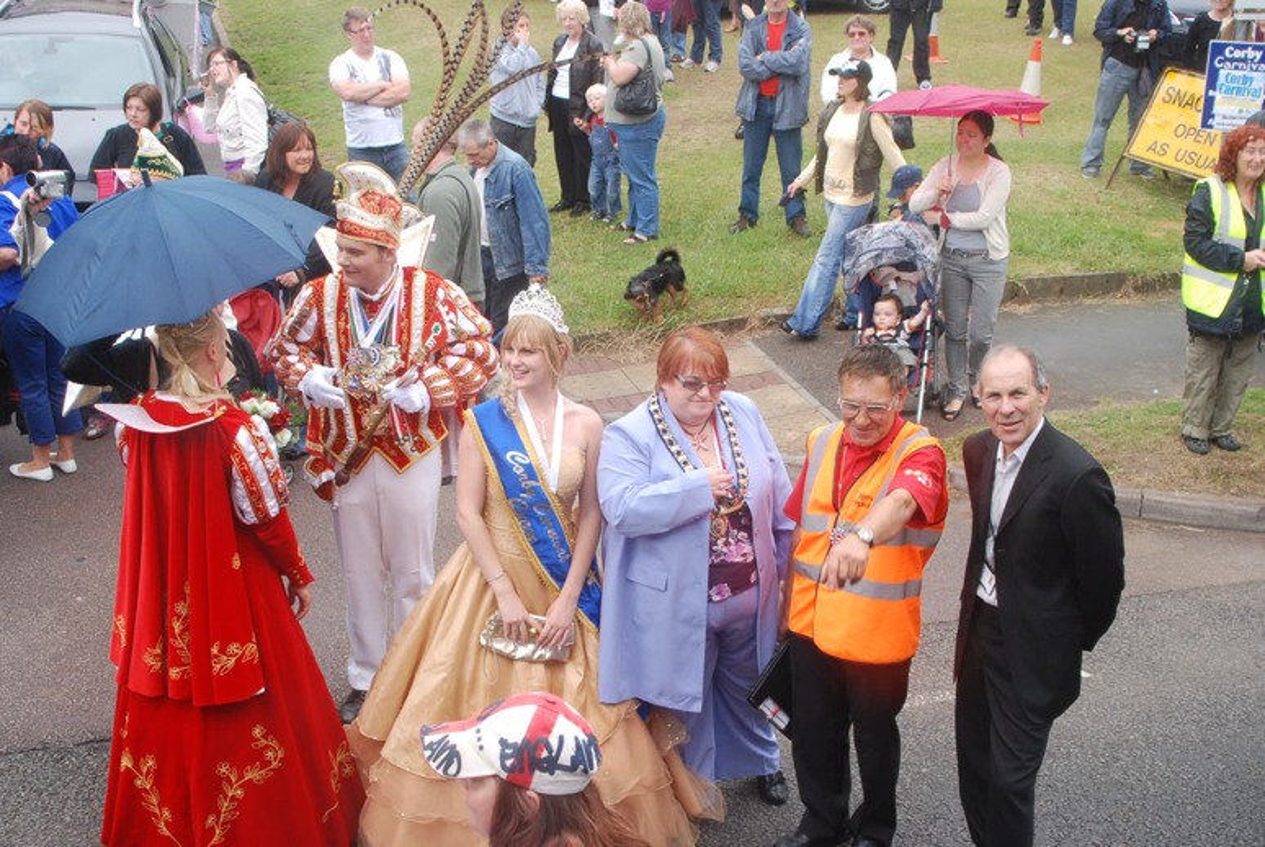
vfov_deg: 32.0
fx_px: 1477
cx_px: 632
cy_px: 424
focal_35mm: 42
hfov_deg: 46.4
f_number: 7.1
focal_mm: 28
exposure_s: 1/200
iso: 400
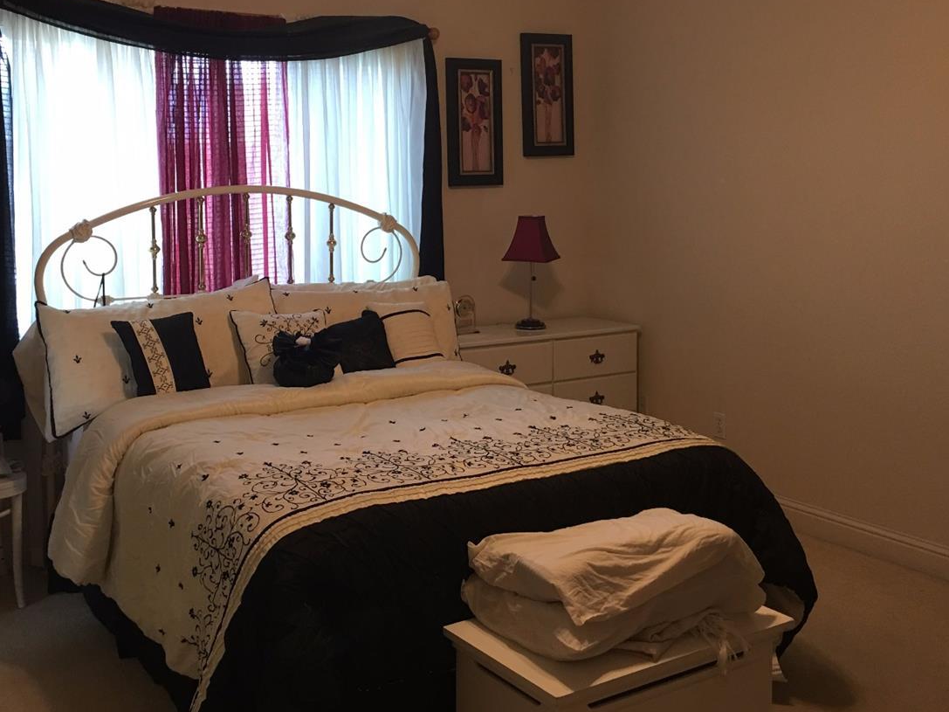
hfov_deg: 46.8
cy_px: 245
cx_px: 459
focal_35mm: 40
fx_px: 1096
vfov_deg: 35.6
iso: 50
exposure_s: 1/15
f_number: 2.2
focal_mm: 4.15
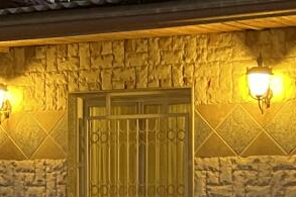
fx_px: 1167
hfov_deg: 14.5
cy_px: 170
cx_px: 128
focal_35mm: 142
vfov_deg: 9.6
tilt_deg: +0.3
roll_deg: +0.7
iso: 500
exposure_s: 1/33
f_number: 1.6
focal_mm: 5.1
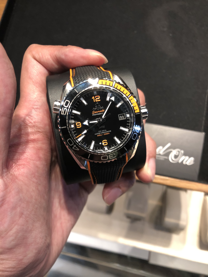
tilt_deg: -75.7
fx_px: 224
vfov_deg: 63.4
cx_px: 104
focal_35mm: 28
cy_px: 138
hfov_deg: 49.7
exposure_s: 1/25
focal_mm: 4
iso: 40
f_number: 1.8
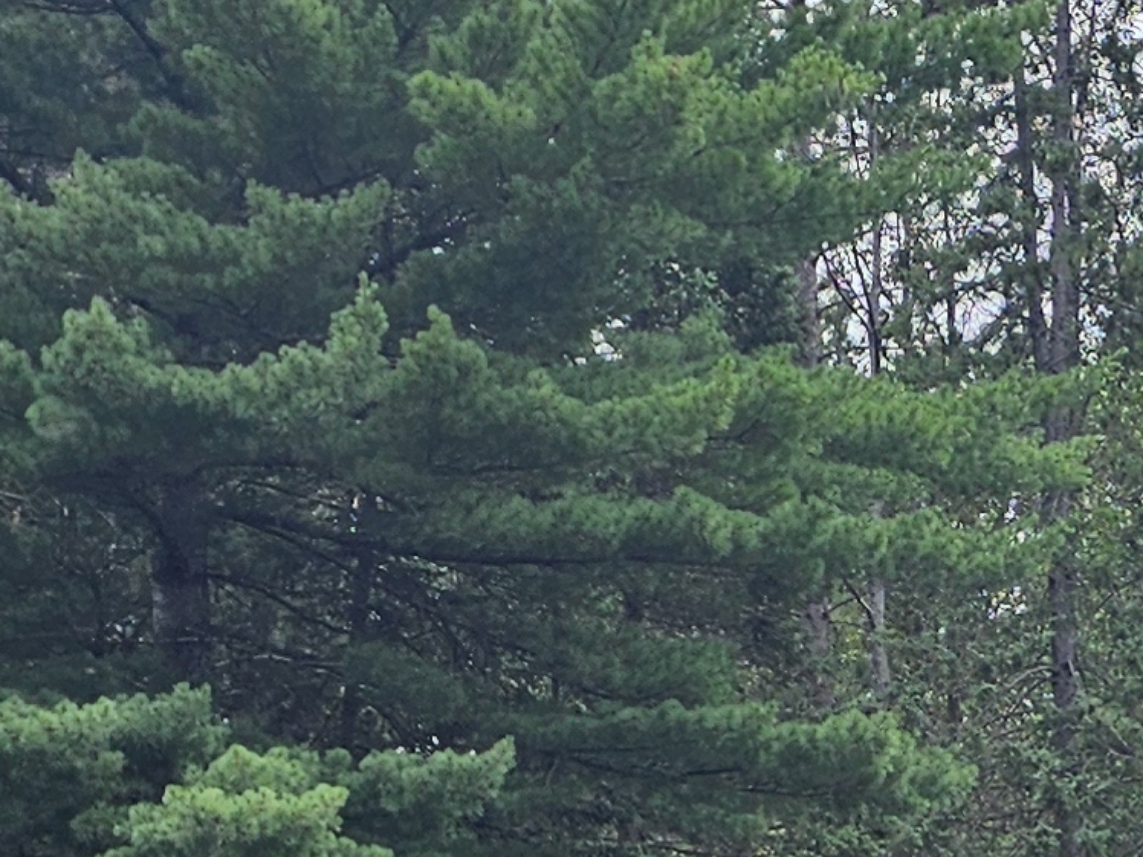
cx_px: 1270
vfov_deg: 10.9
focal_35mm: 123
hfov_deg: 15.6
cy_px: 1731
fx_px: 4061
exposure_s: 1/318
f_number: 1.7
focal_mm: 6.3
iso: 10
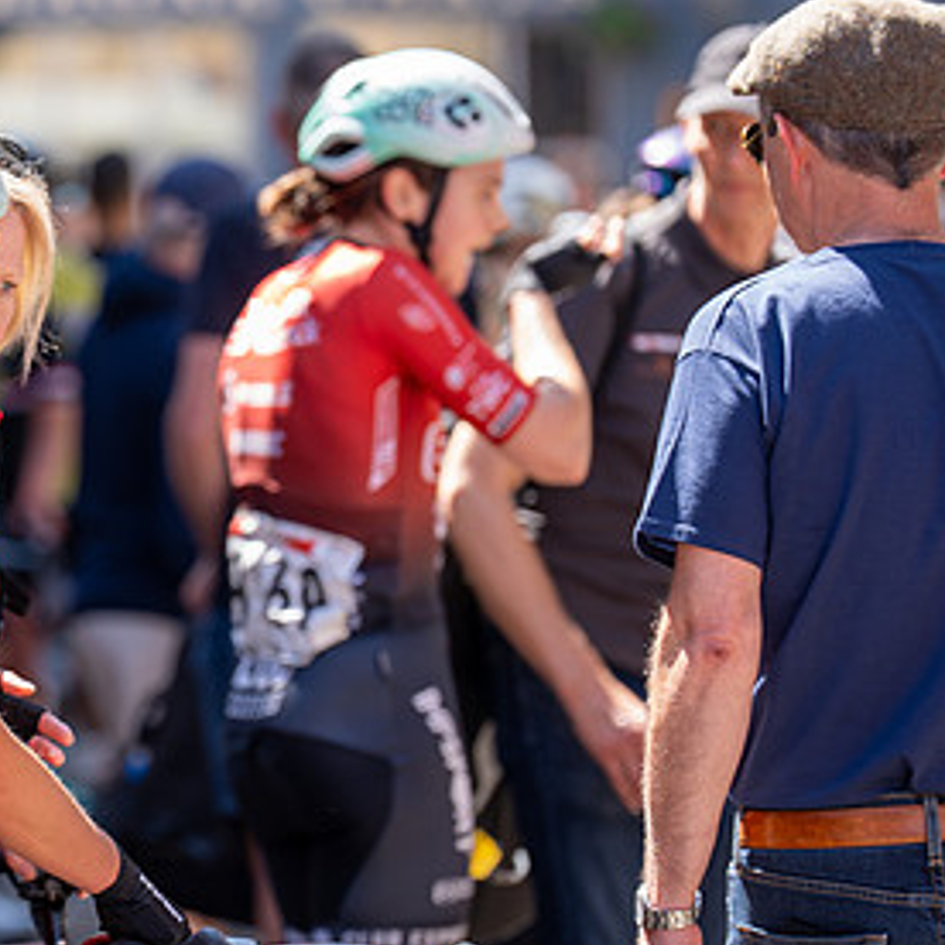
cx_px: 21
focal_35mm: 270
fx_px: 8339
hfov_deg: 6.5
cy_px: 426
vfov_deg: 6.5
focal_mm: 151
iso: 100
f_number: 2.8
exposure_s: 1/250
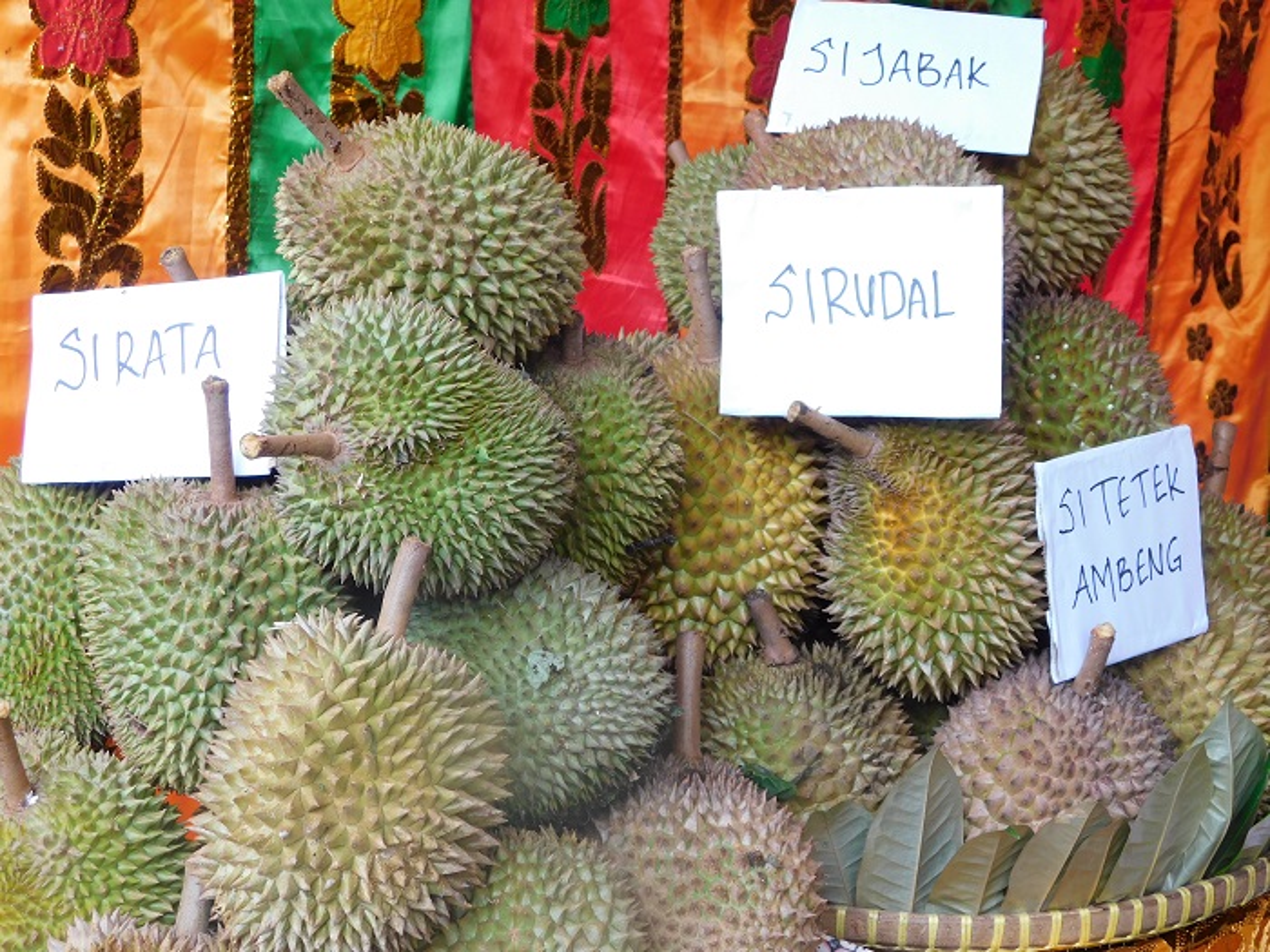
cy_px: 476
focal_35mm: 59
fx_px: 2165
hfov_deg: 32.7
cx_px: 635
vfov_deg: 24.8
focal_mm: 10.4
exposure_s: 1/30
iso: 125
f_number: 4
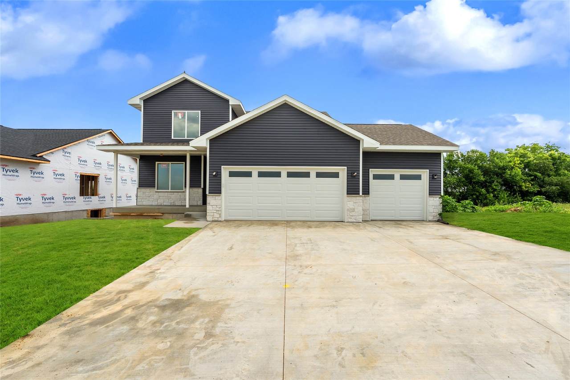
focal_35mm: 16
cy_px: 190
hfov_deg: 96.7
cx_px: 285
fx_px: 253
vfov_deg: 73.7
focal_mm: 16
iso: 250
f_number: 9
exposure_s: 1/125
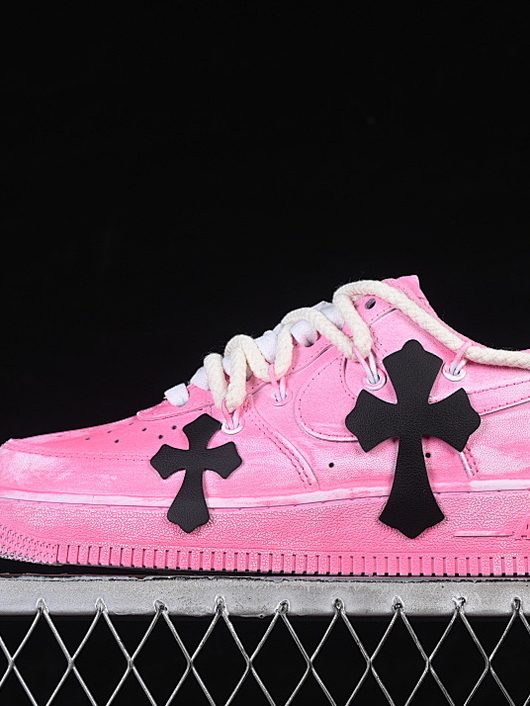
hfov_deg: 13.6
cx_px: 330
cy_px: 355
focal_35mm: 109
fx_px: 2224
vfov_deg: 18.0
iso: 160
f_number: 8
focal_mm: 50
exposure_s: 1/80
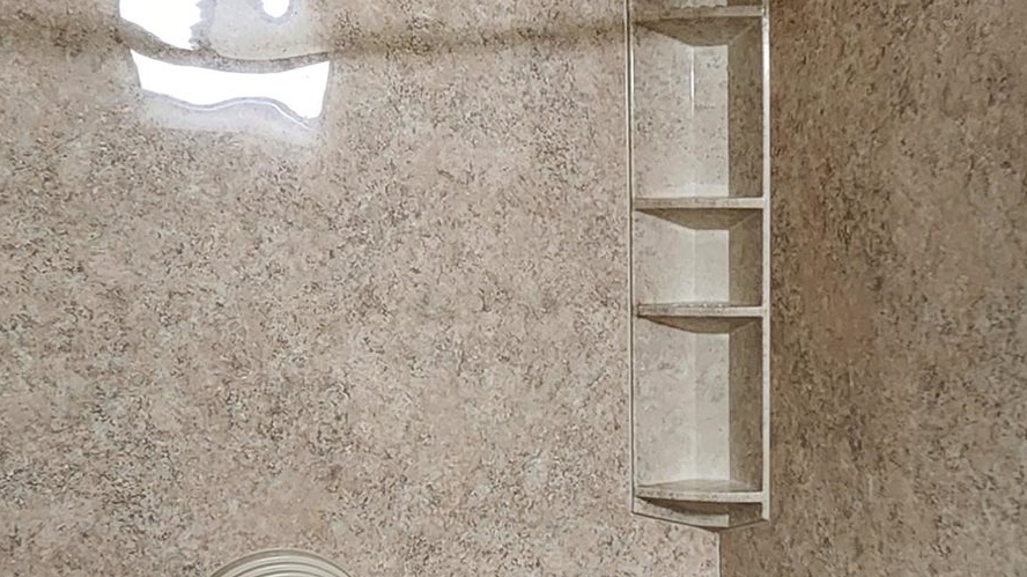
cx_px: 717
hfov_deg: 41.3
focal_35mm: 49
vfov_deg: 24.3
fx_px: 1334
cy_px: 369
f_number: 2.2
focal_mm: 2.2
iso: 250
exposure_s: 1/60
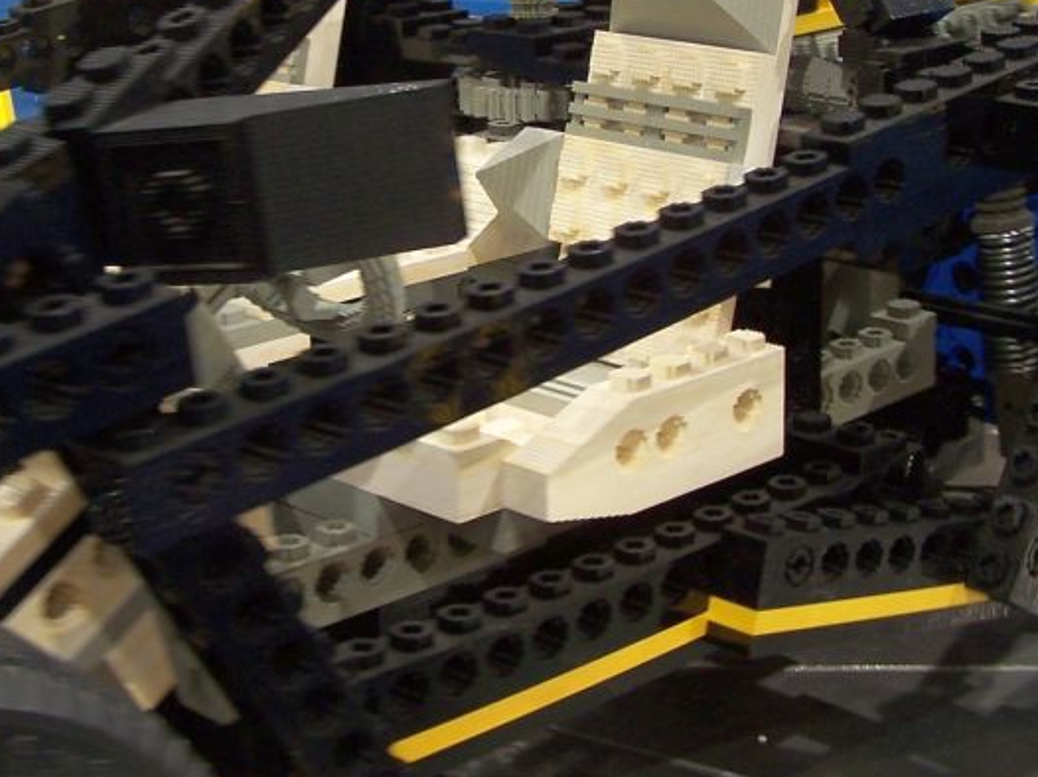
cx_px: 480
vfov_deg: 19.7
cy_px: 193
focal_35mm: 74
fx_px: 2218
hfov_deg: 26.3
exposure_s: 1/2
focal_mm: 6.3
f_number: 2.8
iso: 80
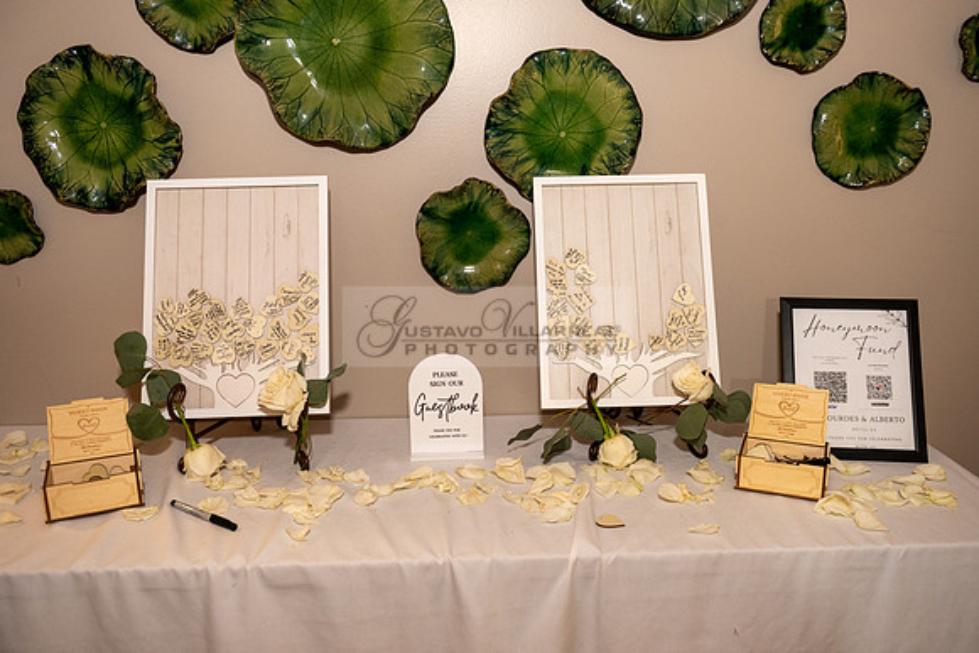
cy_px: 326
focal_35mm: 32
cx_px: 490
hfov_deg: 58.7
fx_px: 870
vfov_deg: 41.1
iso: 800
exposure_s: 1/100
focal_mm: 32
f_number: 3.5
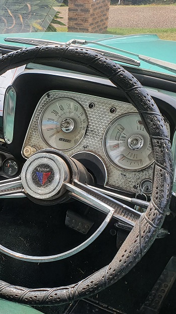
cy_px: 190
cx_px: -8
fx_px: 382
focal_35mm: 46
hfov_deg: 24.5
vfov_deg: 44.3
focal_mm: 4.32
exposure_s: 1/317
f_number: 2.4
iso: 50
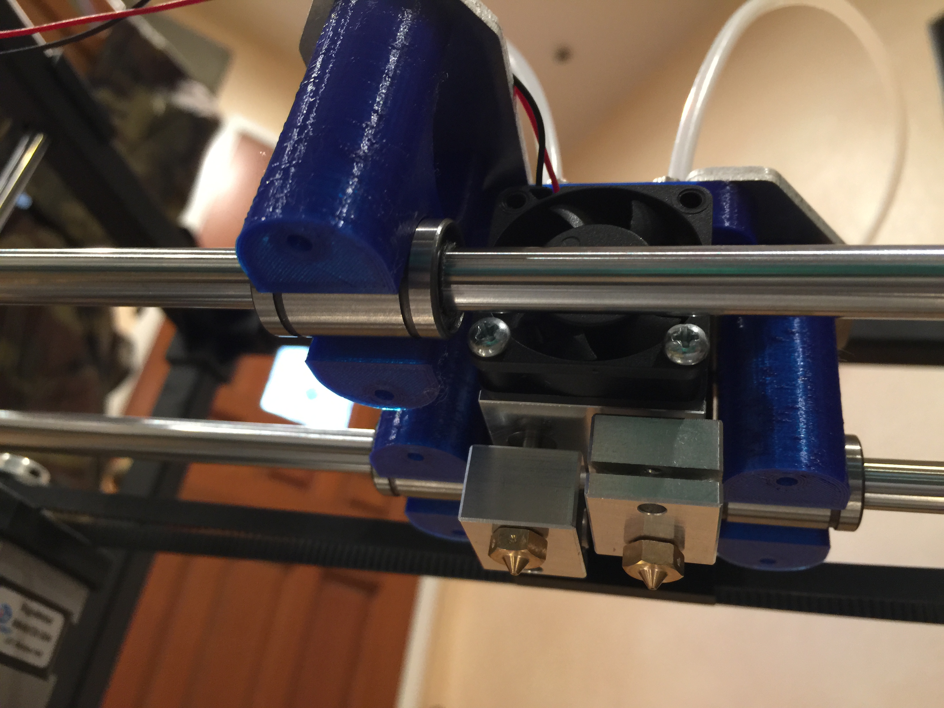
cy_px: 354
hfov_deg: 61.7
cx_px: 472
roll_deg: -10.9
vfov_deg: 48.2
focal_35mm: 29
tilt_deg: +30.8
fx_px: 791
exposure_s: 1/15
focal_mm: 4.15
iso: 80
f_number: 2.2
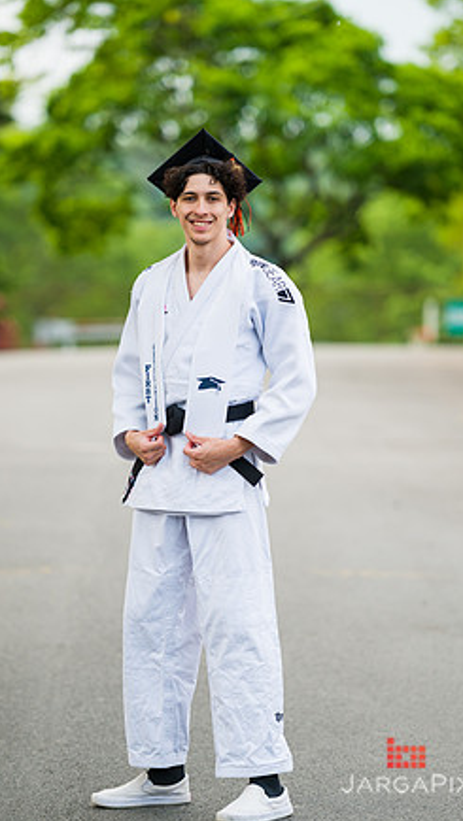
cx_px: 237
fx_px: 4252
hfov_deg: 6.2
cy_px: 410
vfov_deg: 11.0
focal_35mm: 195
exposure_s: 1/800
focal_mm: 180
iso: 200
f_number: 3.2
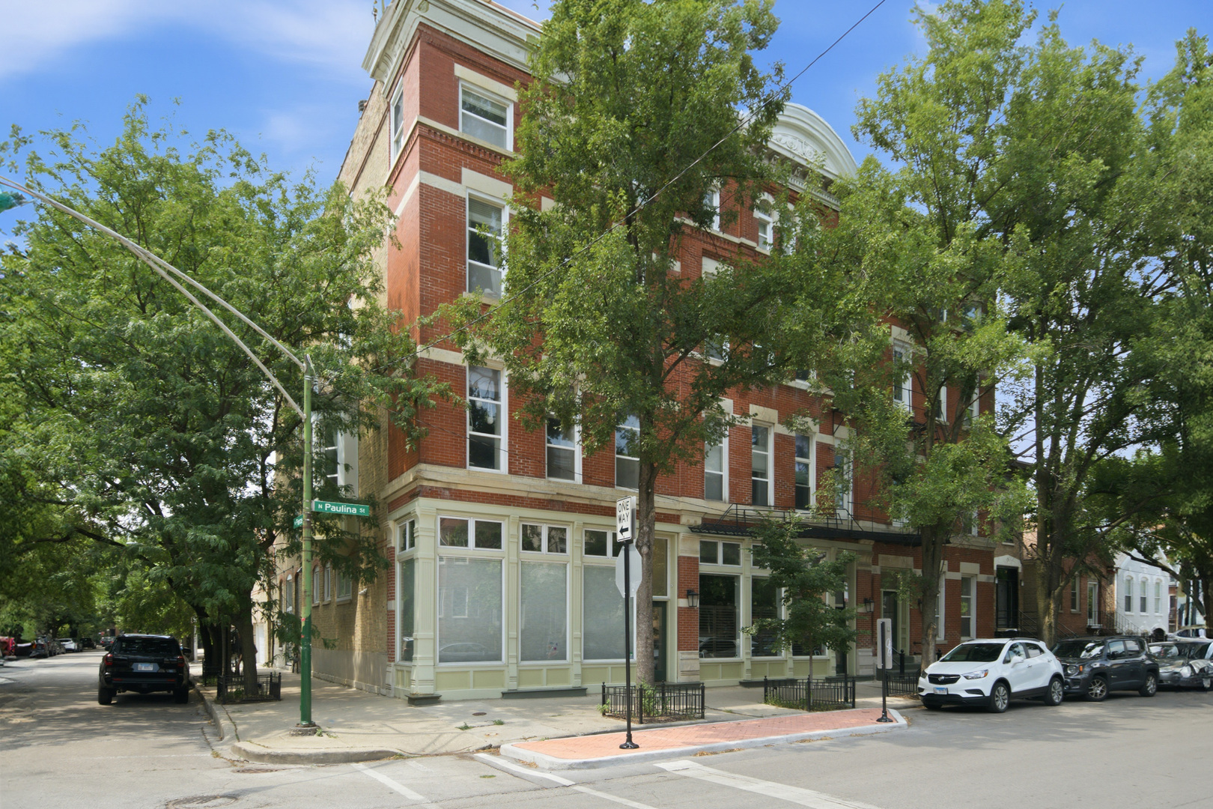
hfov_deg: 86.9
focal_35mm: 19
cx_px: 606
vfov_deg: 64.6
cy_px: 404
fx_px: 640
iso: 100
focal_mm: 19
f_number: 8
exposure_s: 1/80
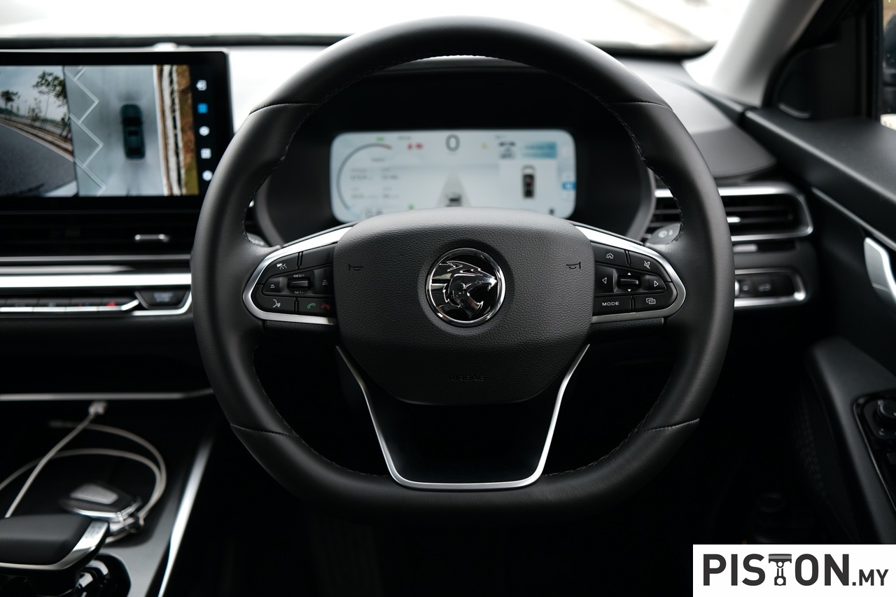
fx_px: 871
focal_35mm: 35
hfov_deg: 54.4
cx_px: 448
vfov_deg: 37.8
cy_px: 298
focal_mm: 23
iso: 125
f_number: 2.2
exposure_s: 1/125
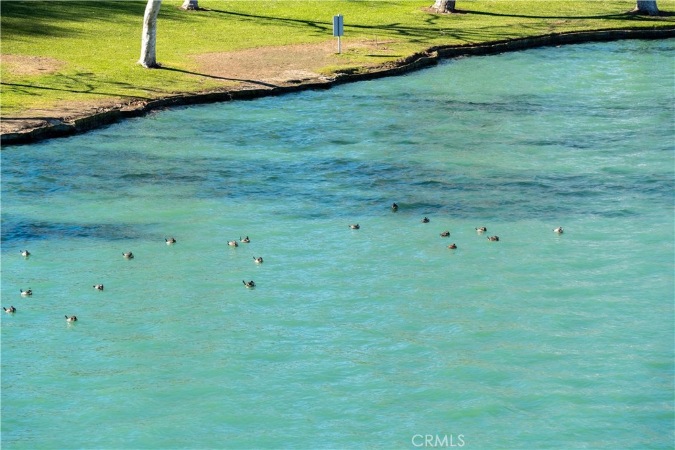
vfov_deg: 9.1
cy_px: 225
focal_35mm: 150
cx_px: 338
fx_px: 2811
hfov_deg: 13.7
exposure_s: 1/8000
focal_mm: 150
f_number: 7.1
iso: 250
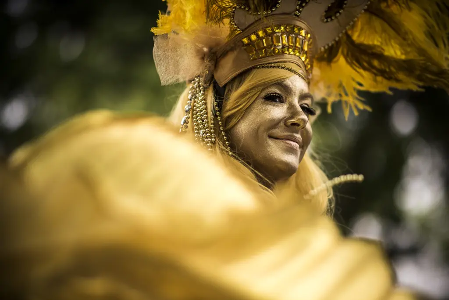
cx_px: 224
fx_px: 1060
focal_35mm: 85
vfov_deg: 16.1
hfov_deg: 23.9
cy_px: 150
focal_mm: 85
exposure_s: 1/8000
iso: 200
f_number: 1.4
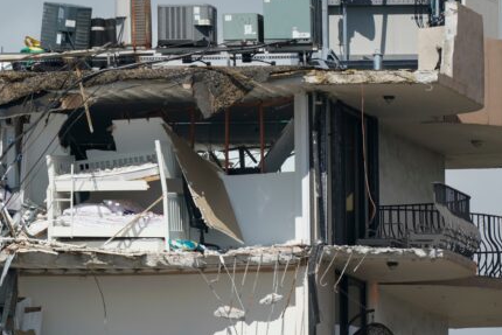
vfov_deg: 0.9
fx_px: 22554
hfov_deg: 1.3
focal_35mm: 1617
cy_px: 220
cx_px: 237
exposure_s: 1/3200
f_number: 8
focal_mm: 1200
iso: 1000
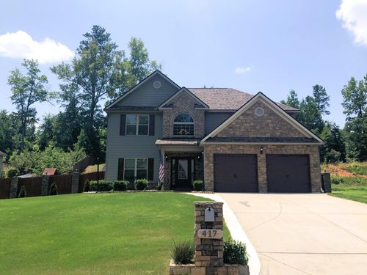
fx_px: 297
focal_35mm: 28
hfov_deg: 63.4
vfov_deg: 49.7
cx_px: 184
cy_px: 138
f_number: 1.8
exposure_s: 1/3690
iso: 25
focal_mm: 3.99
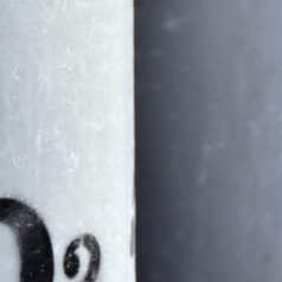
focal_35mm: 685
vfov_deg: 2.6
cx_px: 47
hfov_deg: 2.6
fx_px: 6312
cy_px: 251
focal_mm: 125
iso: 800
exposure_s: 1/320
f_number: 8
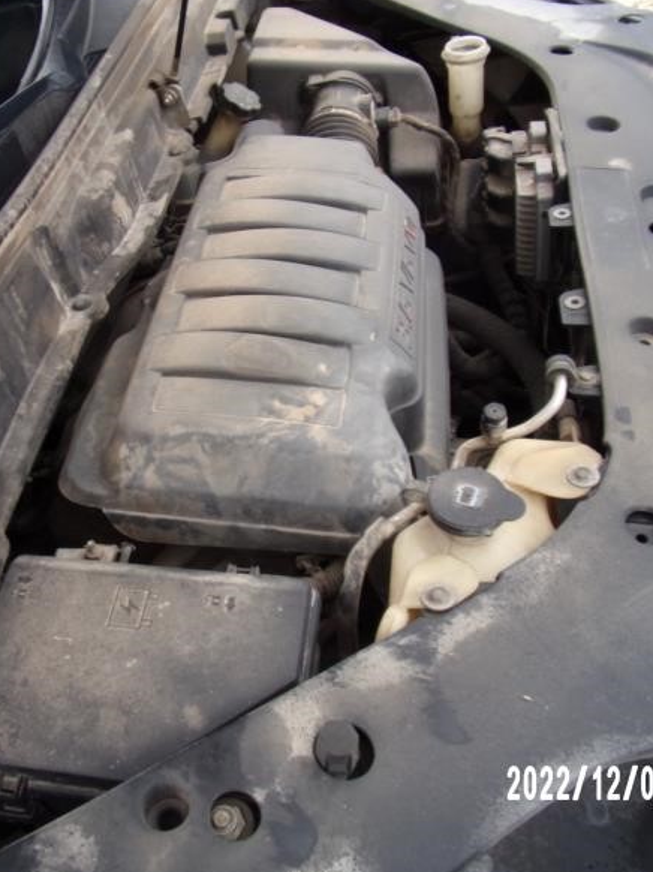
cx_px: 249
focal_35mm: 33
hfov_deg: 42.6
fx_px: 831
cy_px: 433
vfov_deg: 55.4
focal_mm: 4.3
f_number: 3.3
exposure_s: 1/56
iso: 80
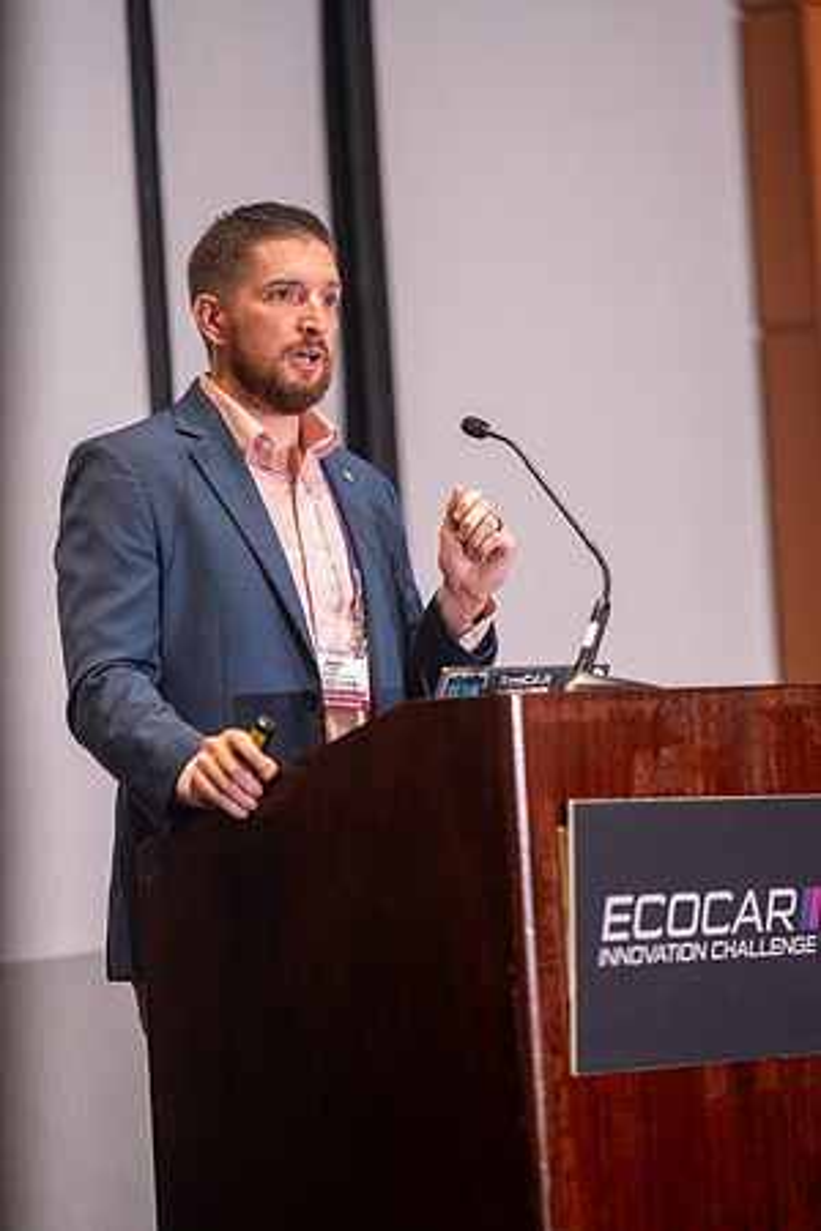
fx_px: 4618
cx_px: 410
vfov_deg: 15.2
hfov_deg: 10.2
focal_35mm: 135
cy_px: 616
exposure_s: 1/200
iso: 1600
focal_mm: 135
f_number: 1.8
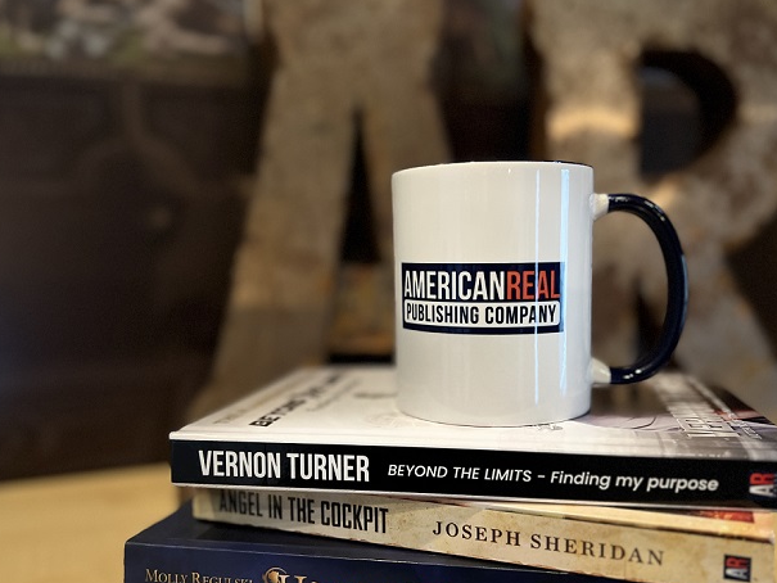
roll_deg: +2.0
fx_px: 696
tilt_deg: -5.6
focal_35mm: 31
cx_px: 423
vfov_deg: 45.4
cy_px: 323
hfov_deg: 58.2
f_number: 1.5
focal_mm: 5.7
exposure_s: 1/40
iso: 400
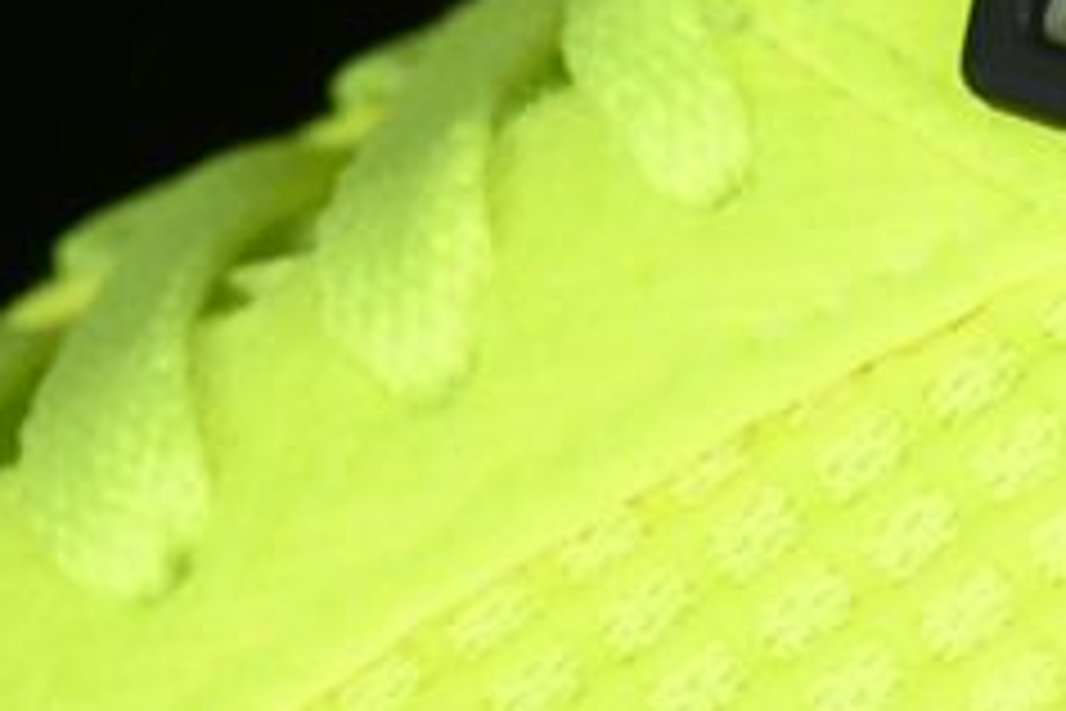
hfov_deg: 6.5
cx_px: 1228
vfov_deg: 4.3
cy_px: 1262
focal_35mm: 316
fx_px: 9356
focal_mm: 50
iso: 160
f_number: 7.1
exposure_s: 1/80
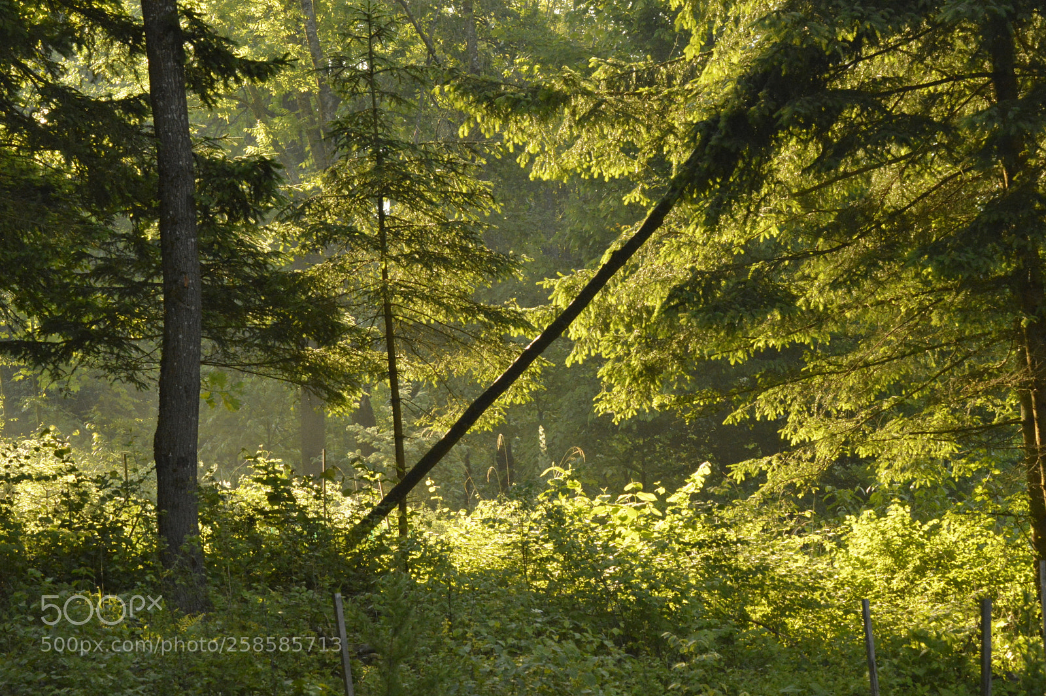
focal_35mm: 112
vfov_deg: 12.2
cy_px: 348
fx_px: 3266
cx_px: 523
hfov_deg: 18.2
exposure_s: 1/320
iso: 3200
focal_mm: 75
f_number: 16
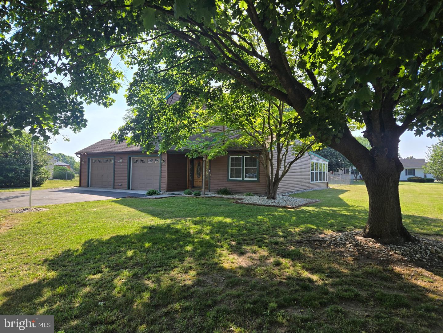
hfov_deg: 73.9
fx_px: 294
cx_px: 222
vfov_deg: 58.9
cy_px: 166
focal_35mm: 23
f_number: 1.8
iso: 25
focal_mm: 5.4
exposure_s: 1/1461
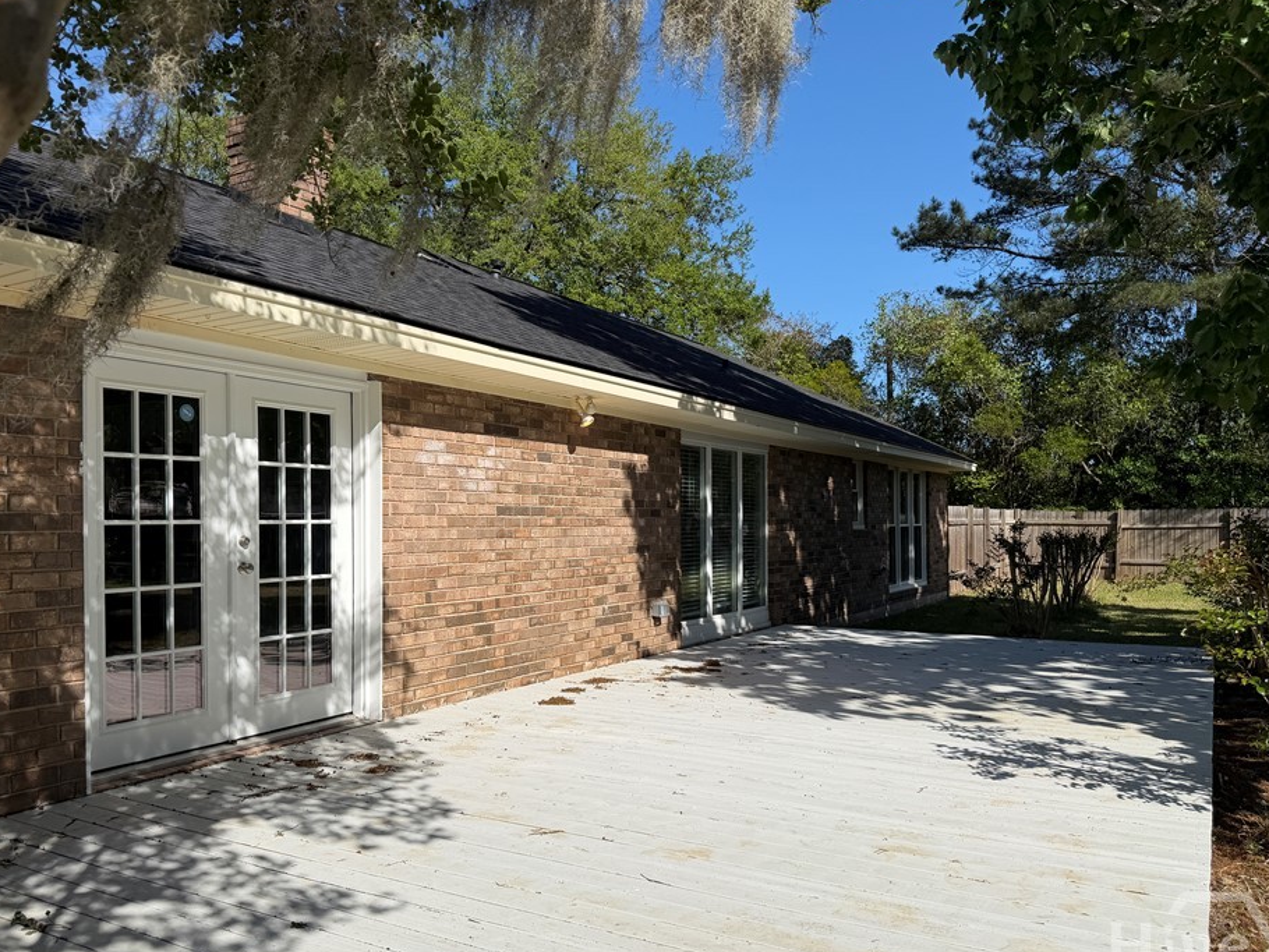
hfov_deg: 65.2
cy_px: 521
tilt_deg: +0.2
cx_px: 588
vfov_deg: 51.3
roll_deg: -0.6
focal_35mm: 27
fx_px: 990
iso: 80
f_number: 1.78
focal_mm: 6.76
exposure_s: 1/6711
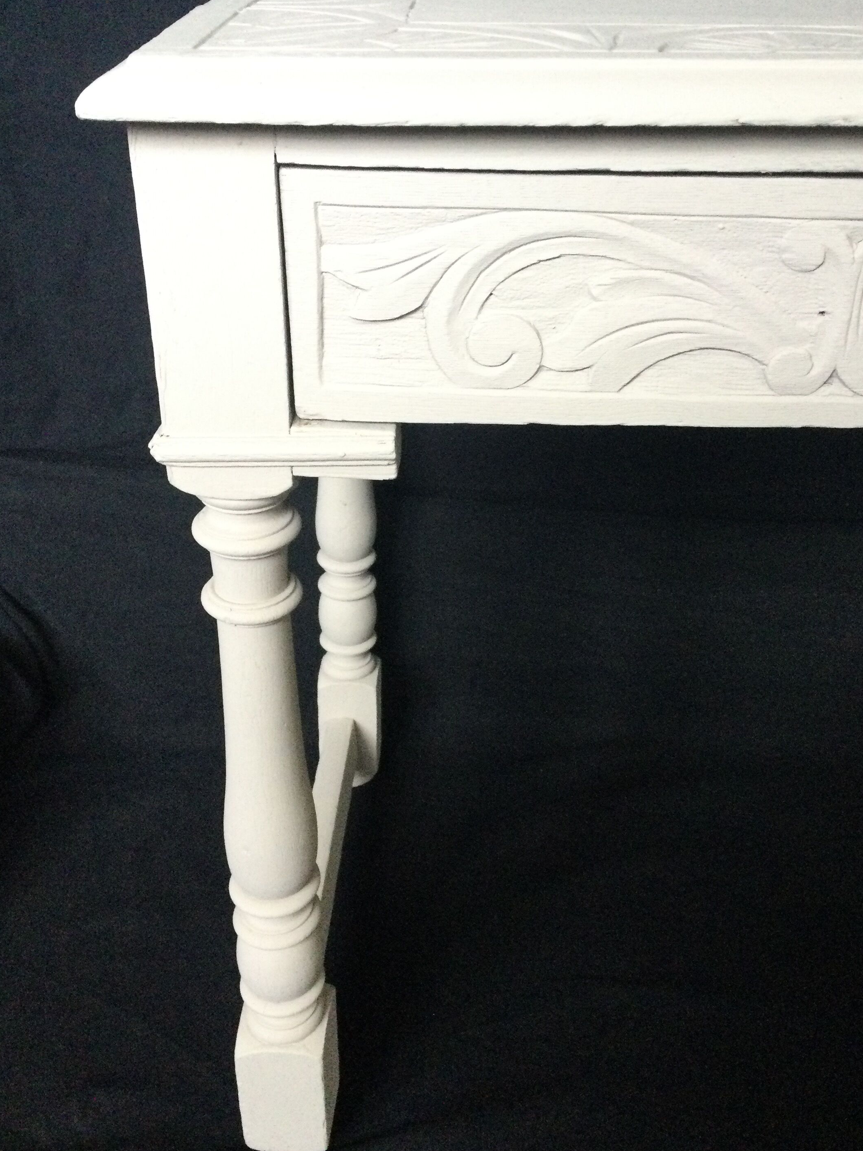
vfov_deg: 51.3
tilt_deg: -29.0
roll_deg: -0.2
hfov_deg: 39.6
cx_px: 480
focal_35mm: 36
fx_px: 1197
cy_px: 554
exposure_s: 1/33
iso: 250
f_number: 2.4
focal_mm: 3.3
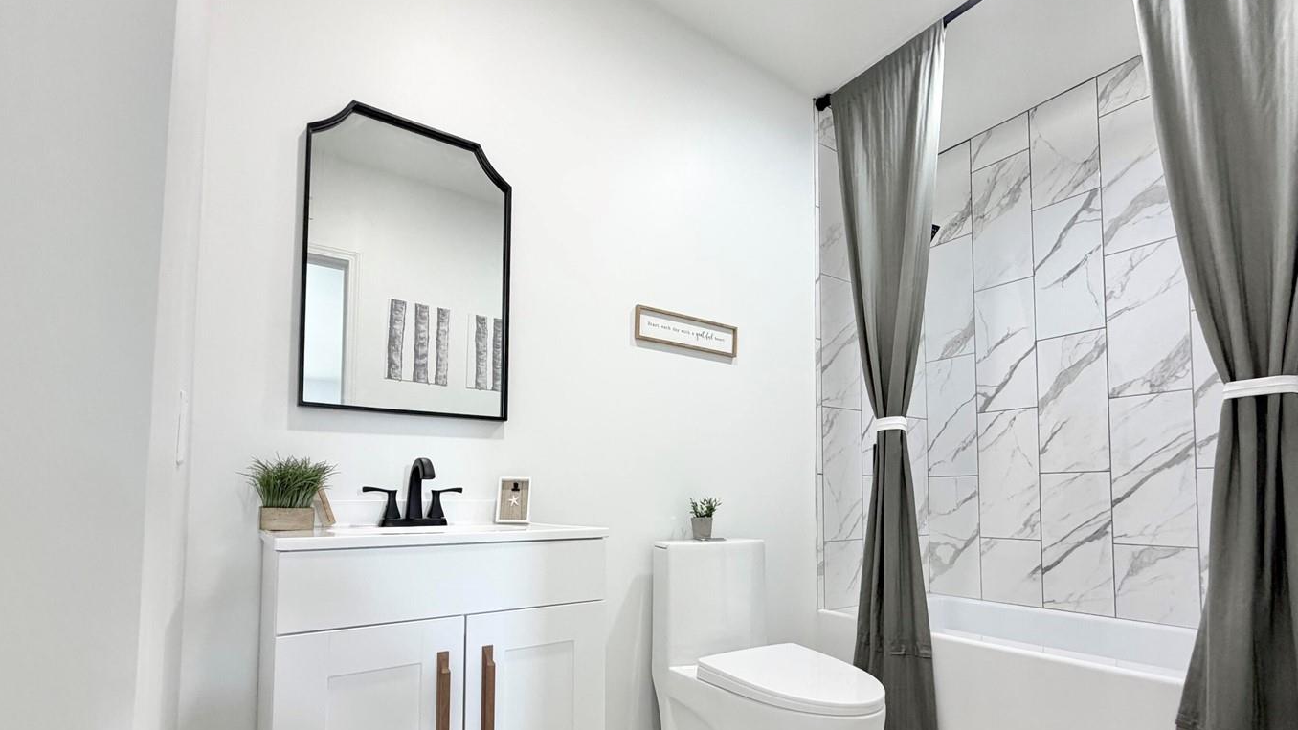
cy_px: 468
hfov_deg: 92.6
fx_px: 620
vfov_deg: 60.0
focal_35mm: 18
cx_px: 670
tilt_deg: +2.4
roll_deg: -0.7
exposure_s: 1/120
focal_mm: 2.22
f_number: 2.2
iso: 200
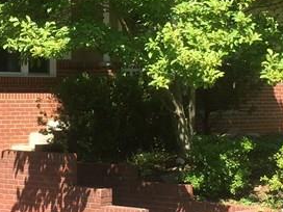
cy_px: 52
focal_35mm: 109
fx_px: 891
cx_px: 60
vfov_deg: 13.5
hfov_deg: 17.9
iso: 32
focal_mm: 4.15
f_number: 2.2
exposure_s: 1/590
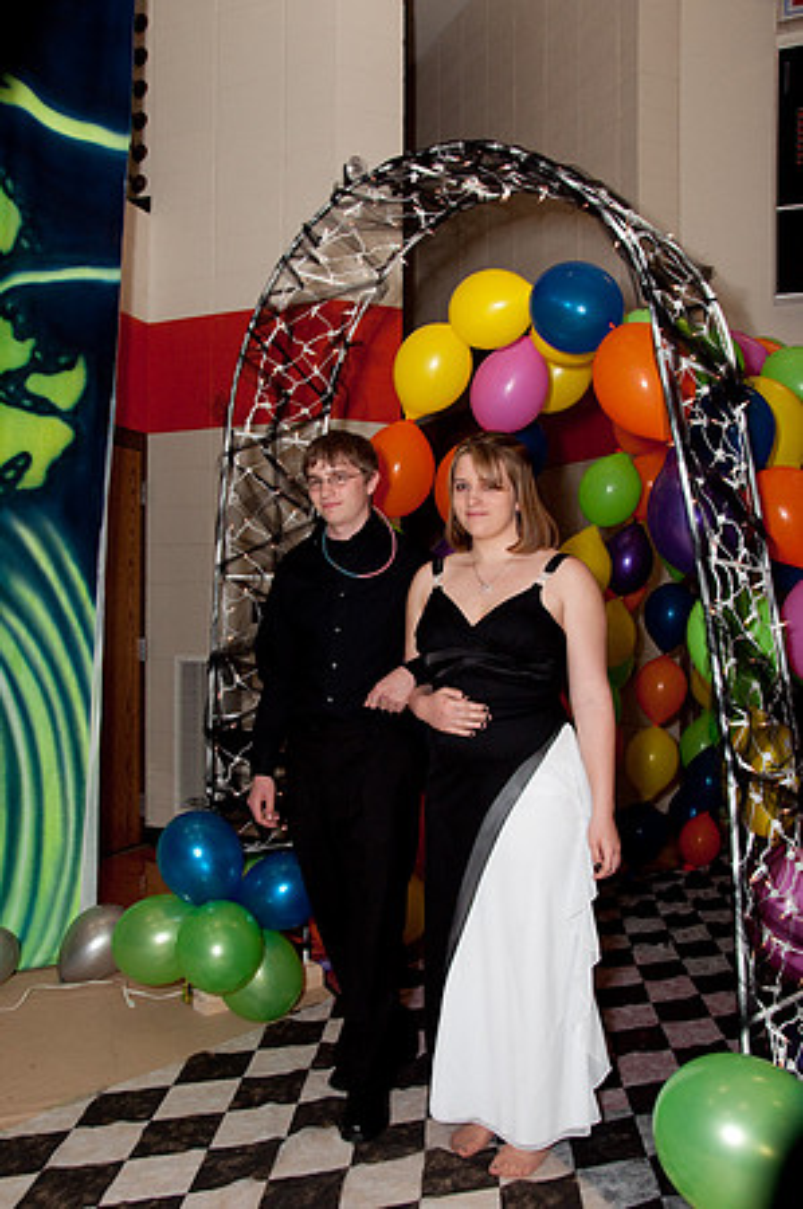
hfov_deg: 41.6
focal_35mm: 32
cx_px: 402
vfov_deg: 59.5
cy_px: 604
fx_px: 1056
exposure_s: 1/180
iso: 400
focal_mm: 21
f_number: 8
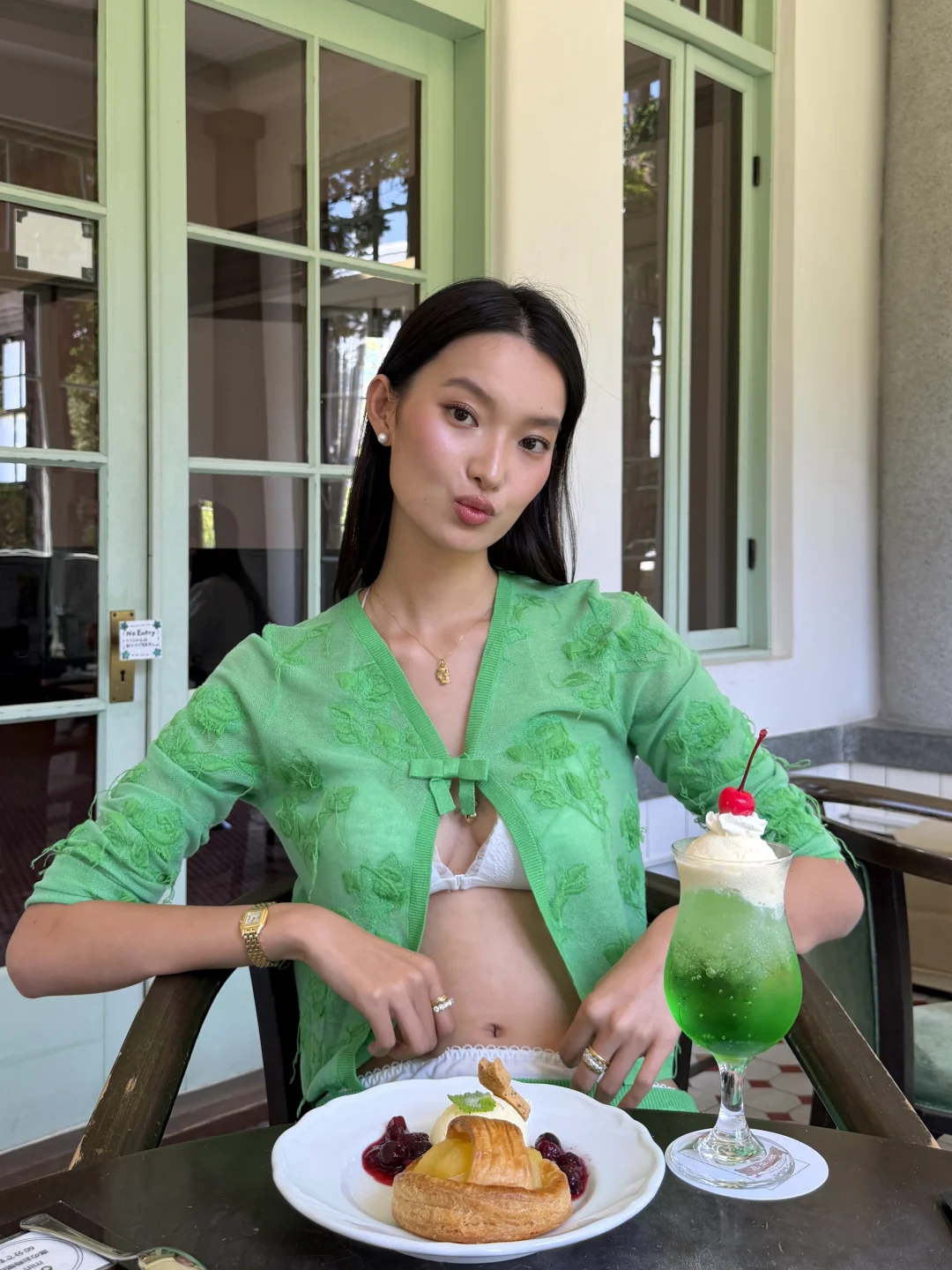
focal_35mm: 24
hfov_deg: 56.8
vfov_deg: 71.6
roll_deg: -0.3
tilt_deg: +2.4
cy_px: 635
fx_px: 880
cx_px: 476
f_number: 1.78
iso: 64
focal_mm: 6.76
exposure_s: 1/172
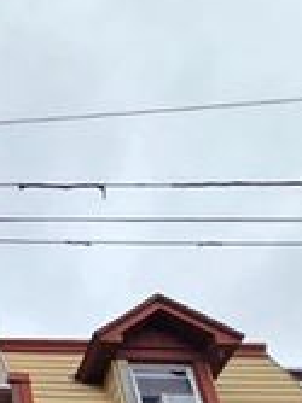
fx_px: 606
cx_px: -159
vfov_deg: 23.3
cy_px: 691
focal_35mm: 52
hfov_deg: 22.6
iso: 50
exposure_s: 1/1126
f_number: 2.2
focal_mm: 2.2
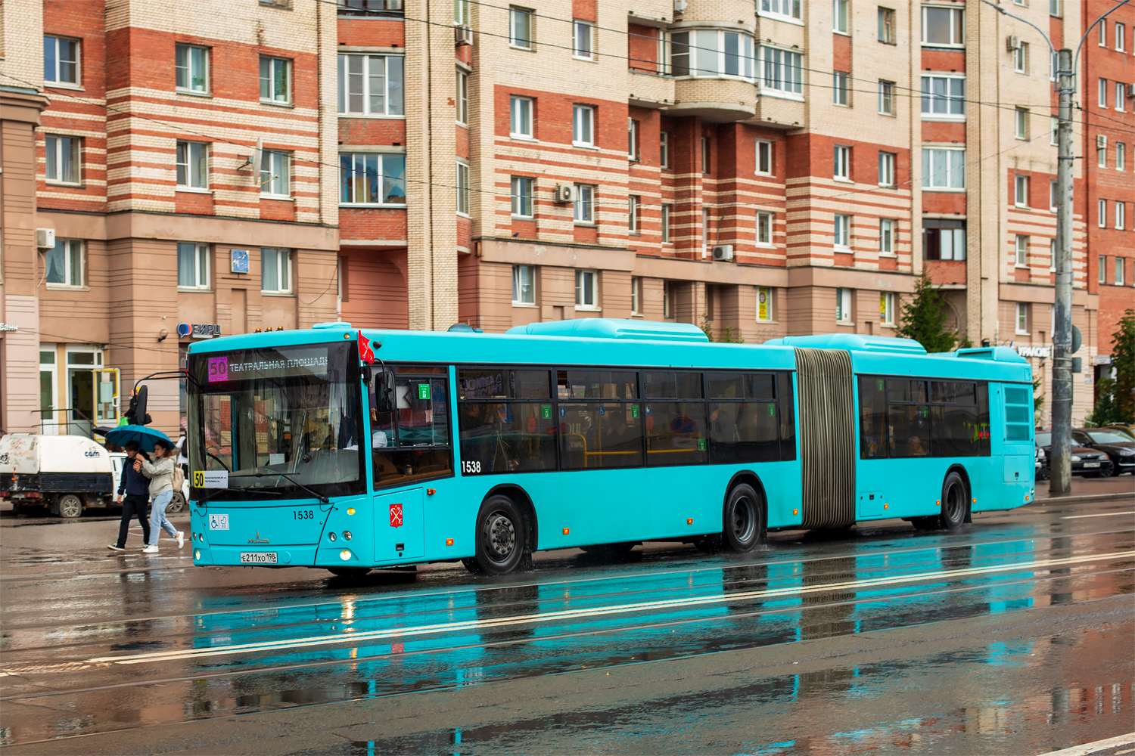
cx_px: 568
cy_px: 378
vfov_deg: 27.0
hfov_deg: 39.6
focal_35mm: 50
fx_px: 1576
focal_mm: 50
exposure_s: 1/200
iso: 200
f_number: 5.6
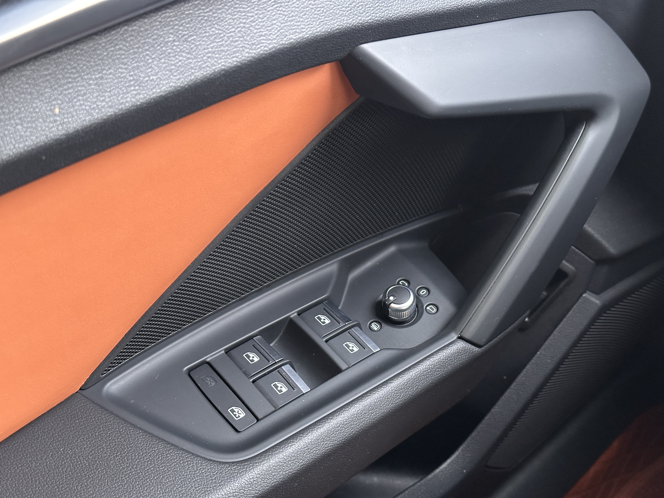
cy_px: 249
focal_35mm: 48
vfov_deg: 30.3
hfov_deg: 39.7
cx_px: 332
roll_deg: +0.5
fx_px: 921
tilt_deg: -41.8
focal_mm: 6.86
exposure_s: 1/40
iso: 500
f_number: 1.78
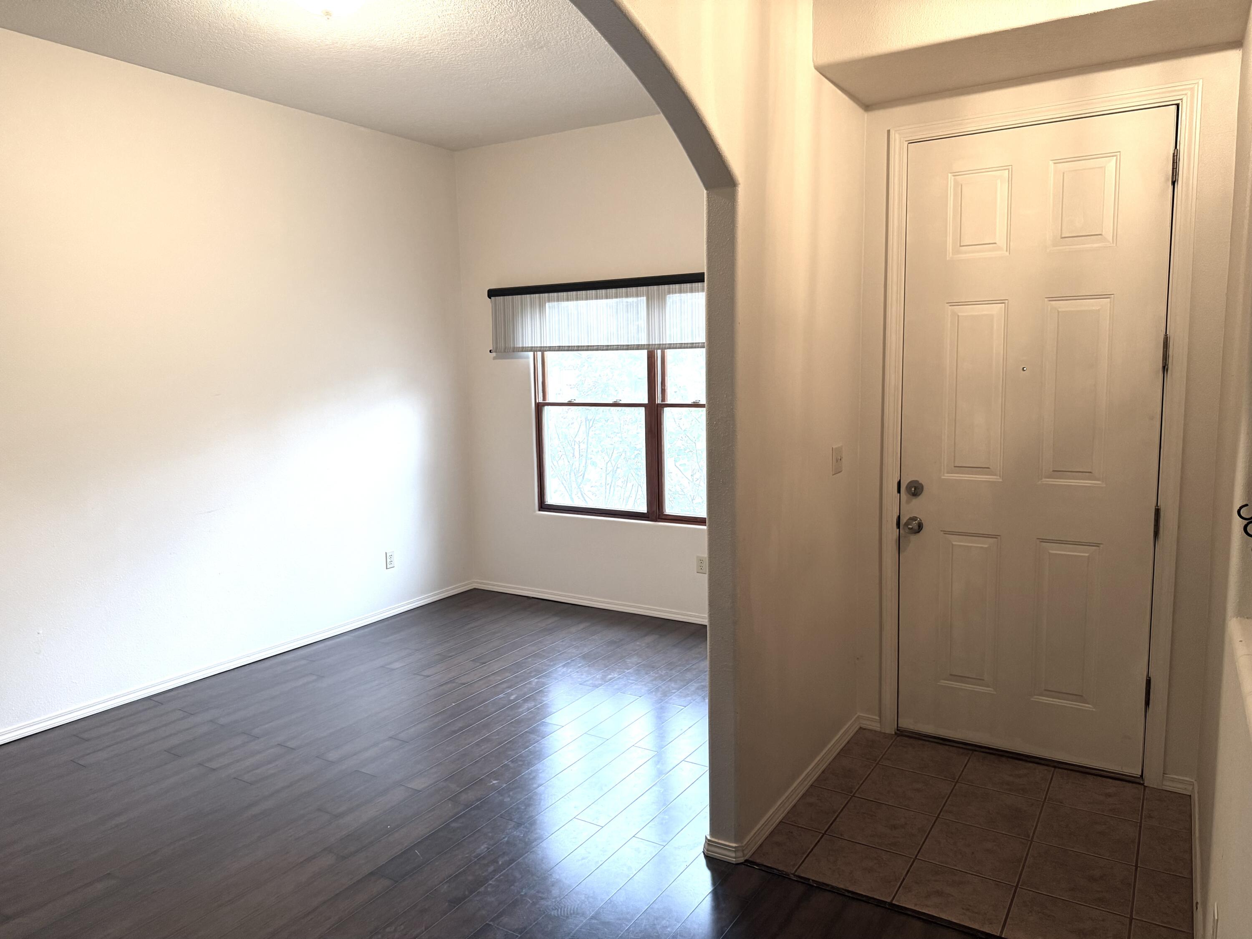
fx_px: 868
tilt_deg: -6.1
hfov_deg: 71.6
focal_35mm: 24
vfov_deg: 56.8
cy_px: 470
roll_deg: +0.9
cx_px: 626
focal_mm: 6.76
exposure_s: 1/60
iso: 320
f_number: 1.78
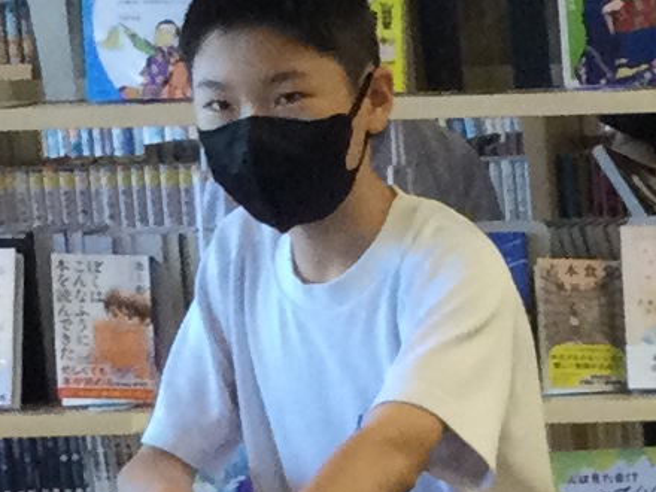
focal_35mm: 230
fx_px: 4359
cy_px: 1108
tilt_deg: -16.6
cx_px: 1193
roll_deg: +2.9
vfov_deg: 6.2
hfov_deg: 8.3
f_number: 2.4
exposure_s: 1/30
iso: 40
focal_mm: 3.3
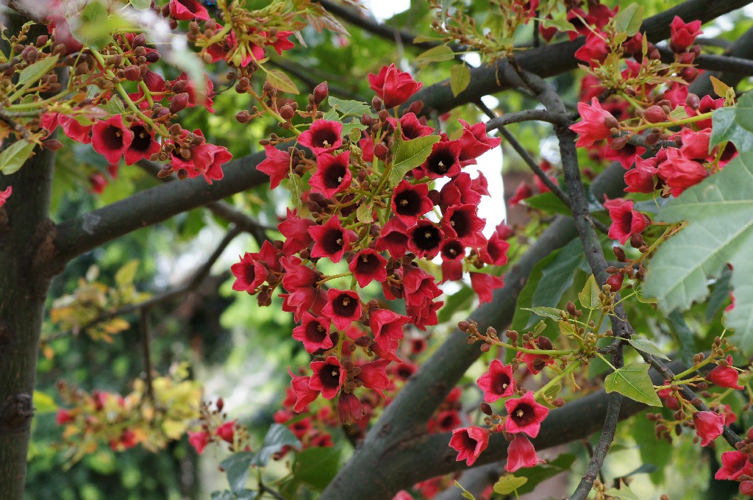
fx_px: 2350
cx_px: 376
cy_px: 250
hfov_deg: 18.2
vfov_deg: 12.1
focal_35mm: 112
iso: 400
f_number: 7.1
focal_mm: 75
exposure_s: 1/125
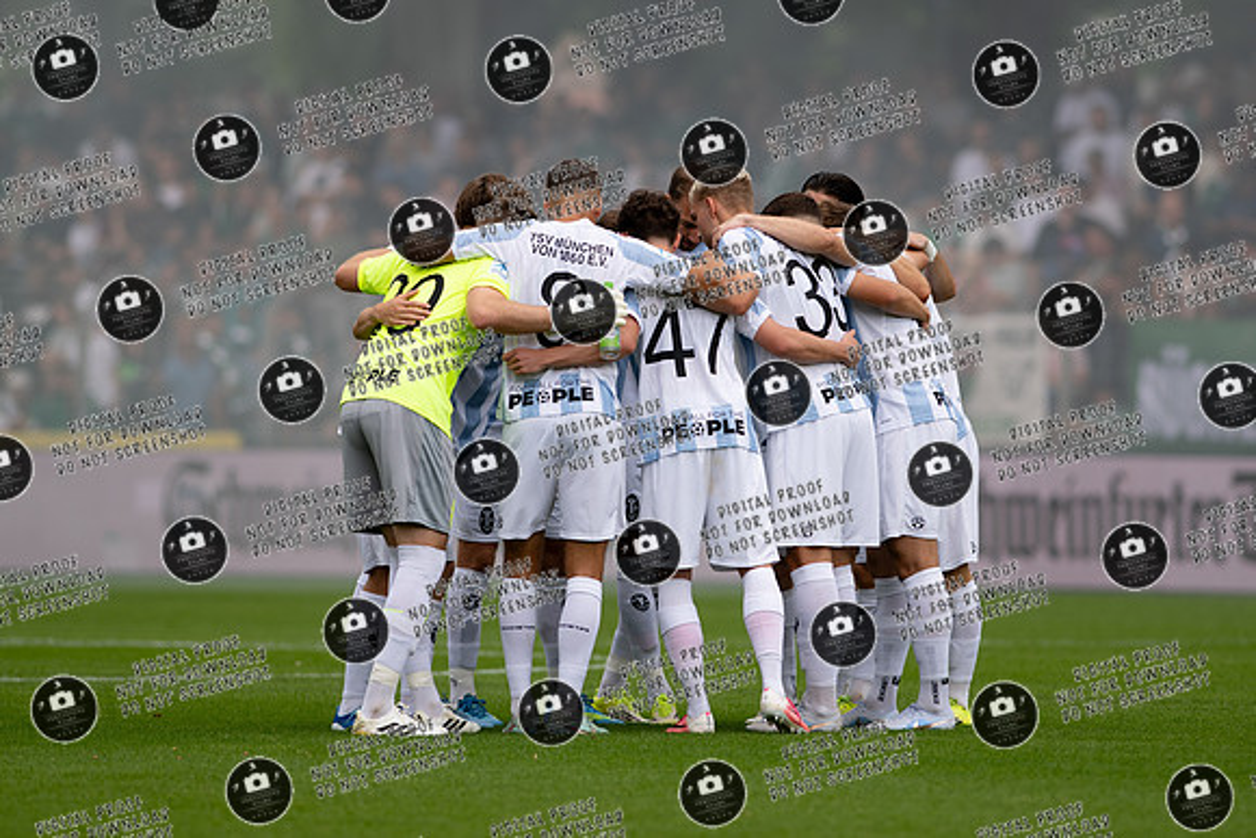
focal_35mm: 450
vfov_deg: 3.1
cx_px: 647
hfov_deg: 4.6
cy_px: 290
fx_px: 15712
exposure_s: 1/800
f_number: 3.5
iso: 80
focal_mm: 300
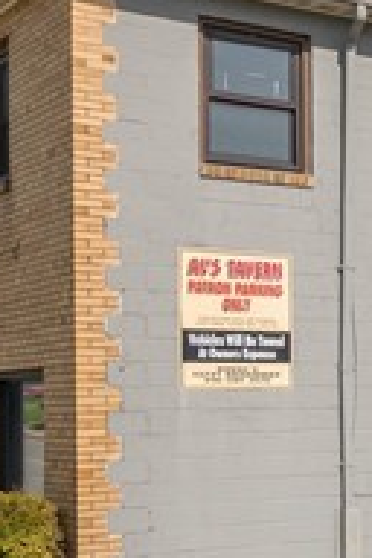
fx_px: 1317
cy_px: 516
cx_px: 937
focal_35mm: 85
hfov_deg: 12.2
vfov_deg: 23.2
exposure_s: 1/1250
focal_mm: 15
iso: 200
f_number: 9
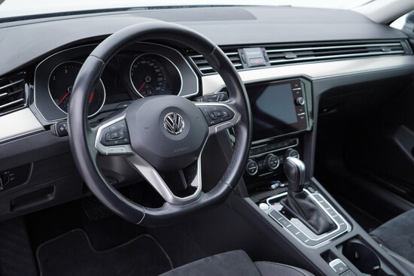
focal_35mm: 36
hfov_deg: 53.1
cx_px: 207
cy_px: 138
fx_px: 414
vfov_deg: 36.9
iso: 160
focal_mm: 24
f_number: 2.8
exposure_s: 1/40
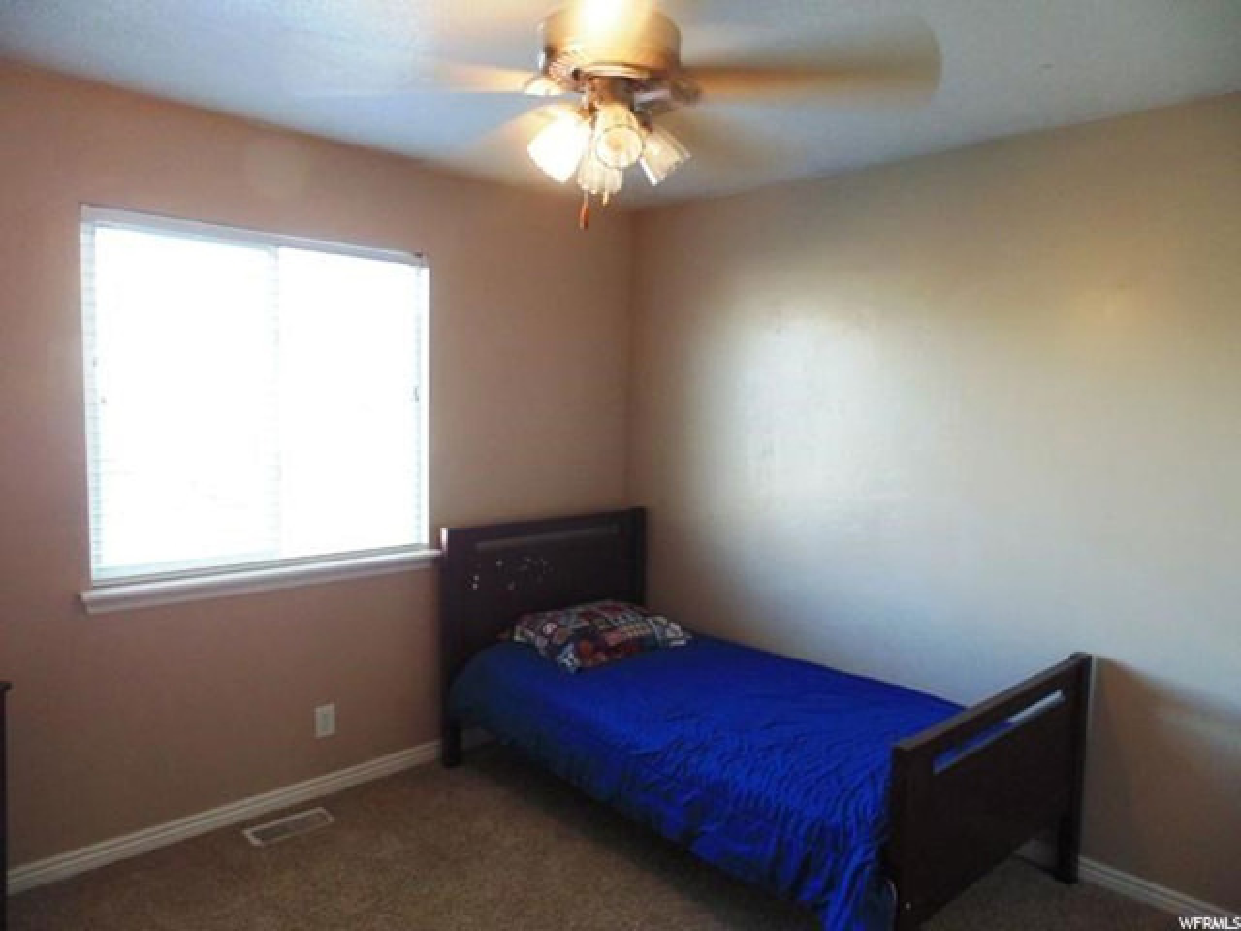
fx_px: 789
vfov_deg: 61.1
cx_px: 620
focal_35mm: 22
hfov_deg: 76.4
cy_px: 466
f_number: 3.1
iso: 250
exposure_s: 1/30
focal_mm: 4
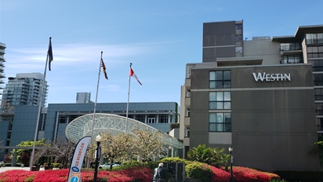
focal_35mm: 33
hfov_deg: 59.2
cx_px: 187
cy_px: 101
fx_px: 283
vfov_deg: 35.6
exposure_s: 1/1120
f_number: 2.4
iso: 50
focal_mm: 4.3
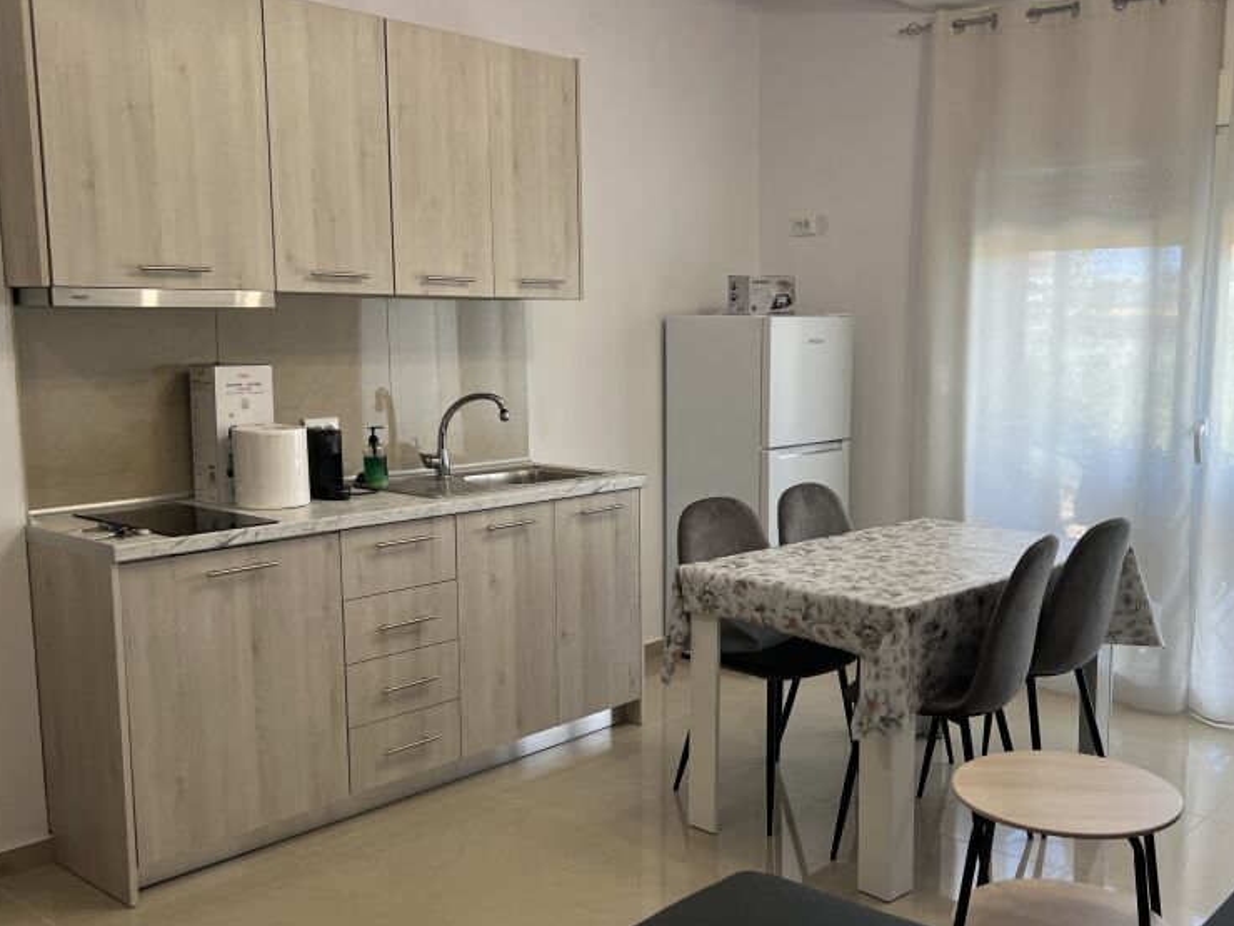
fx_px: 1283
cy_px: 502
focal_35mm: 36
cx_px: 735
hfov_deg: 51.0
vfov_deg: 39.6
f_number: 1.5
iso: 100
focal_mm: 5.7
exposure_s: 1/100
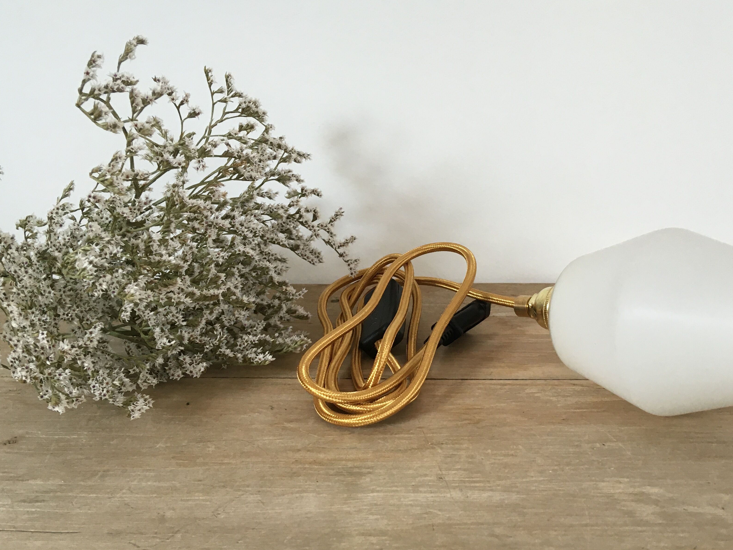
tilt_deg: -15.2
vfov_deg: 38.7
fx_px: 783
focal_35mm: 37
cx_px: 404
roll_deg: +0.7
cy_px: 276
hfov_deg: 50.1
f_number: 2.2
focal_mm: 4.15
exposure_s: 1/33
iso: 40
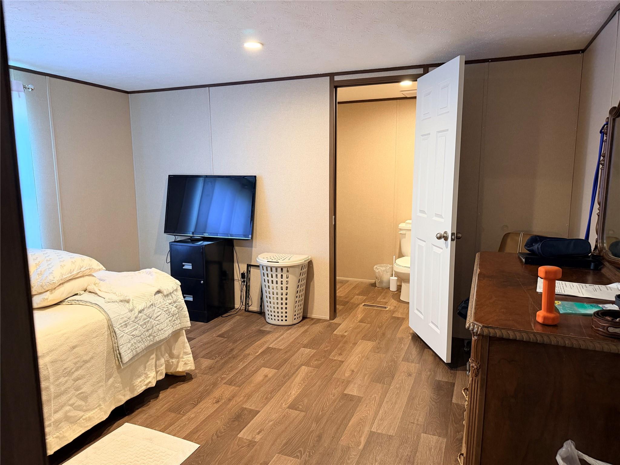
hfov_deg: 71.6
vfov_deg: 56.8
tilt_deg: -7.7
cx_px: 310
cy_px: 232
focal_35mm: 24
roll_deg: +1.3
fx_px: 430
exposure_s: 1/60
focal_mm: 6.76
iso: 320
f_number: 1.78
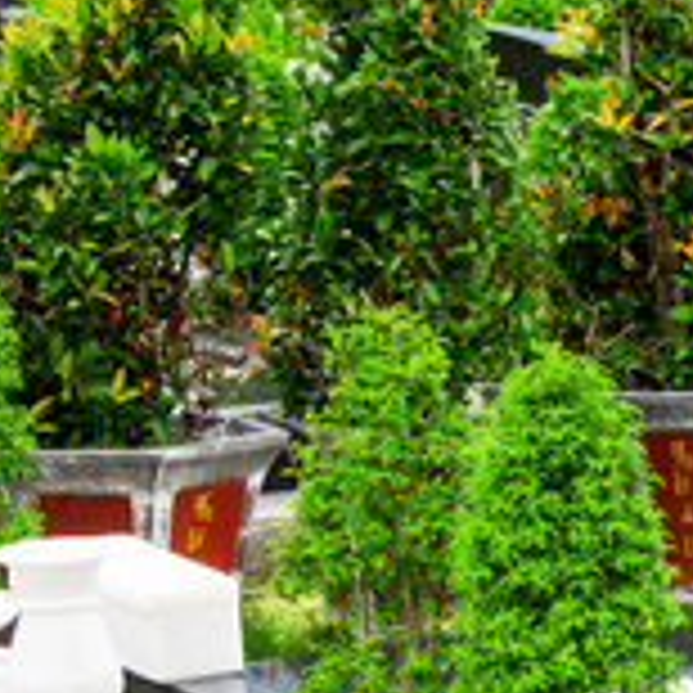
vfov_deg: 8.3
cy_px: 428
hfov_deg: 8.0
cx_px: 1179
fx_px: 4802
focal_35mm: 212
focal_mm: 48
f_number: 6.3
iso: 100
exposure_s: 1/125
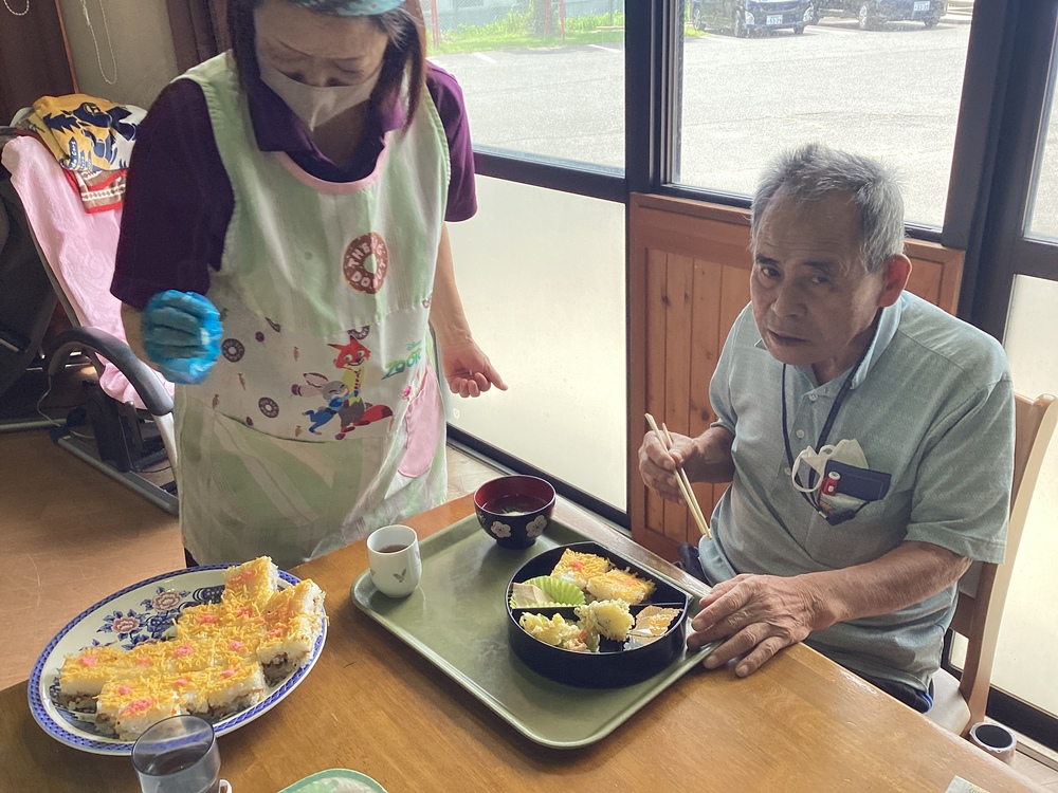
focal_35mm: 31
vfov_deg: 45.4
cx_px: 529
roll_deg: +2.5
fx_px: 947
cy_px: 396
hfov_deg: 58.4
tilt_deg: -24.3
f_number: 2.4
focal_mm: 3.3
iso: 64
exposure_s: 1/120
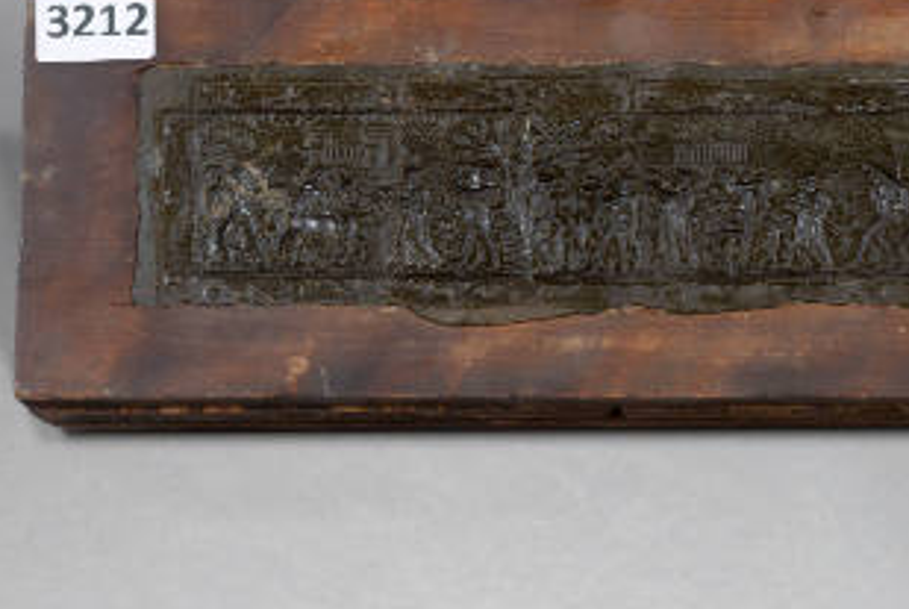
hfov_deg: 20.9
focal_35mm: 97
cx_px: 632
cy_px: 141
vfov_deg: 14.1
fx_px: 2453
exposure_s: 1/4
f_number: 11
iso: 100
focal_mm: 60
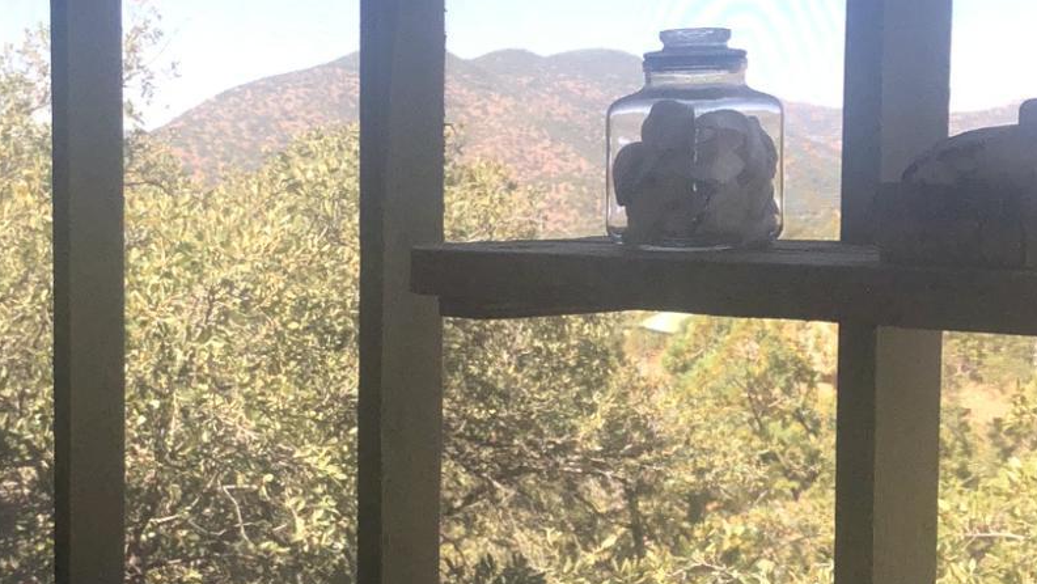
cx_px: 326
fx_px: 2118
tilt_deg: -6.0
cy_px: 356
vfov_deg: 15.7
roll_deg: +0.8
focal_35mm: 77
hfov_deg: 27.3
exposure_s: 1/1715
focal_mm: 3.99
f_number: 1.8
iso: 20
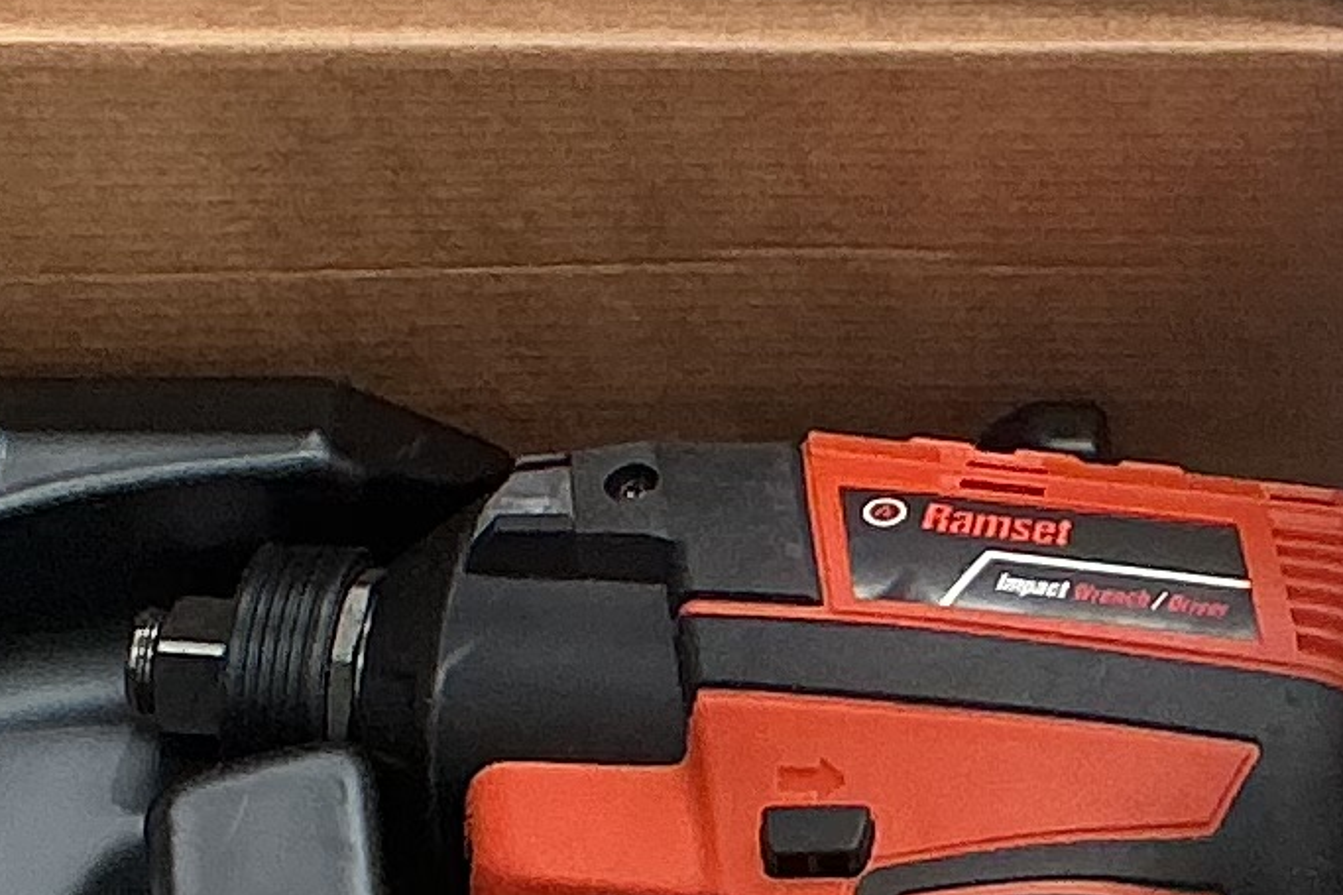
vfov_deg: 7.5
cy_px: -549
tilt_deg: -49.2
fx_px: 6638
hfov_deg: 11.4
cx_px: 1485
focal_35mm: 178
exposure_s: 1/100
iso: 50
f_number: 1.8
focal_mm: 3
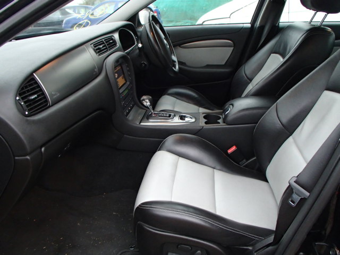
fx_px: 275
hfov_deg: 63.4
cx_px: 170
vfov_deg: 49.7
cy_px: 128
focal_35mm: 28
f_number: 3.9
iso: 640
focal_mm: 5
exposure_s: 1/30
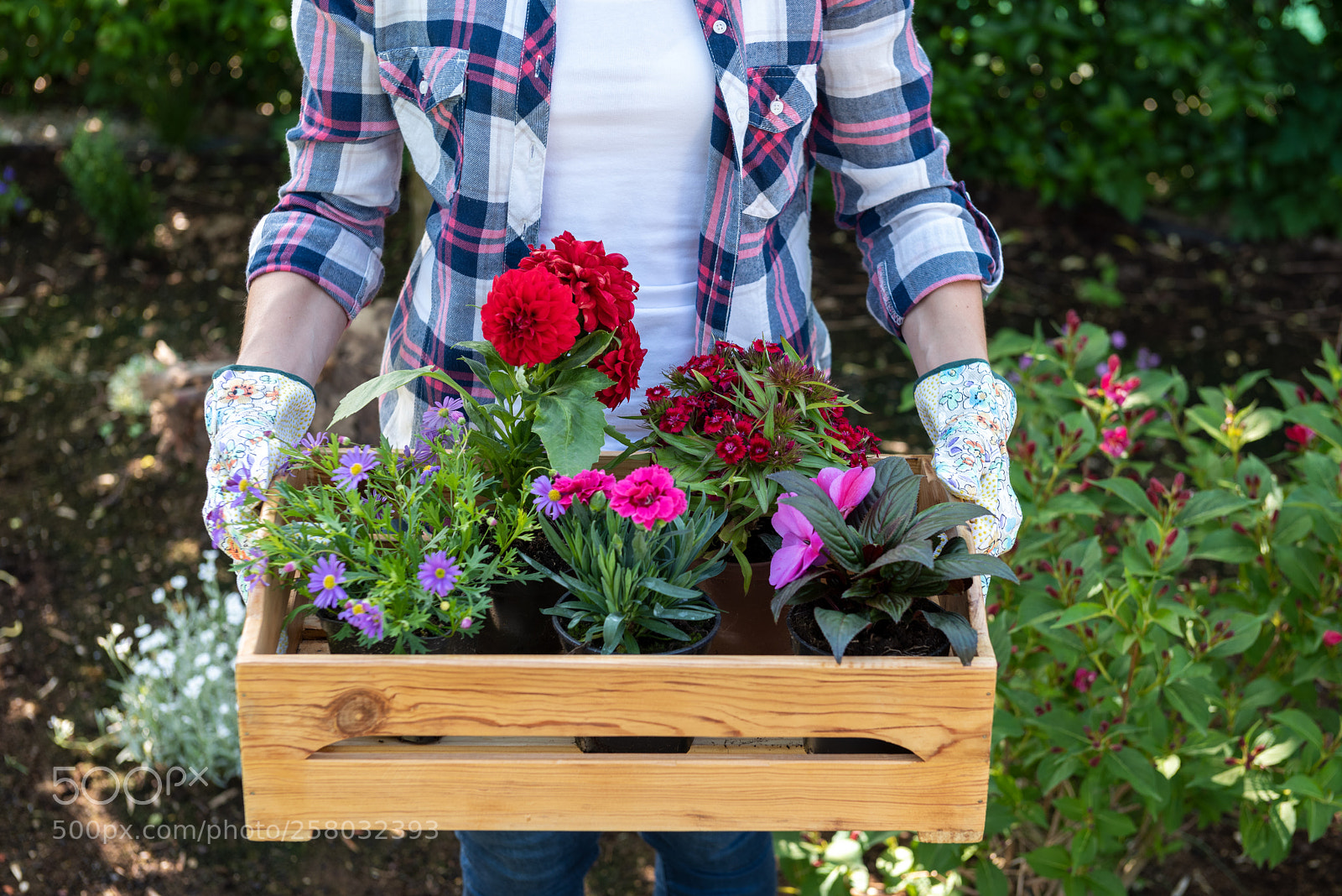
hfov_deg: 32.4
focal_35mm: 62
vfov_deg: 21.9
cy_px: 448
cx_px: 671
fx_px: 2312
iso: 250
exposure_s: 1/125
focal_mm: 62
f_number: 5
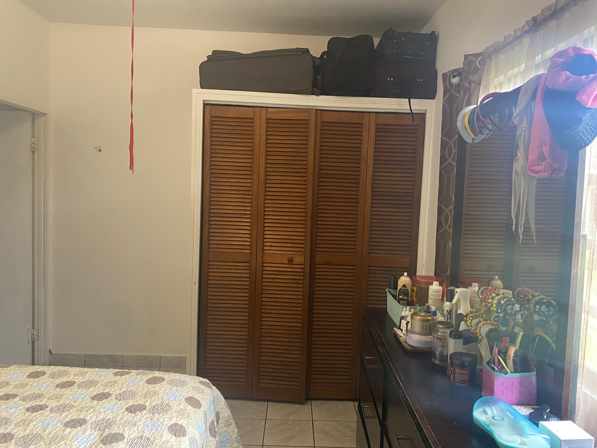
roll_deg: -2.8
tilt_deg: -4.2
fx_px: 448
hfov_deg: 67.3
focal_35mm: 26
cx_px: 298
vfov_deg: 53.1
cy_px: 224
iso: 400
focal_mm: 4.25
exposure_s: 1/60
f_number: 1.8
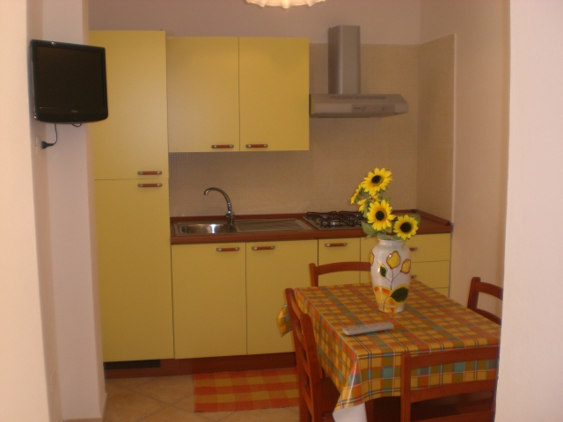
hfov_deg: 49.0
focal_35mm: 38
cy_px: 211
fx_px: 618
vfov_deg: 37.7
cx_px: 282
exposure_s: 1/100
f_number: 3.1
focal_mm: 6.3
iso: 100
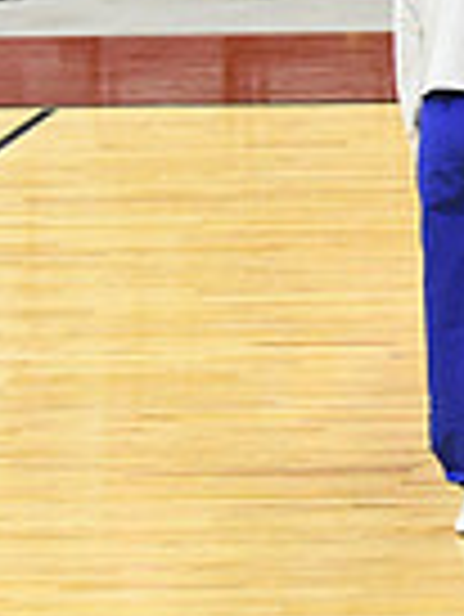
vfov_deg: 4.1
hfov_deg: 3.0
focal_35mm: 488
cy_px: 43
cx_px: 1221
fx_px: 8708
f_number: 4
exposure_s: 1/250
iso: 4000
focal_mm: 80
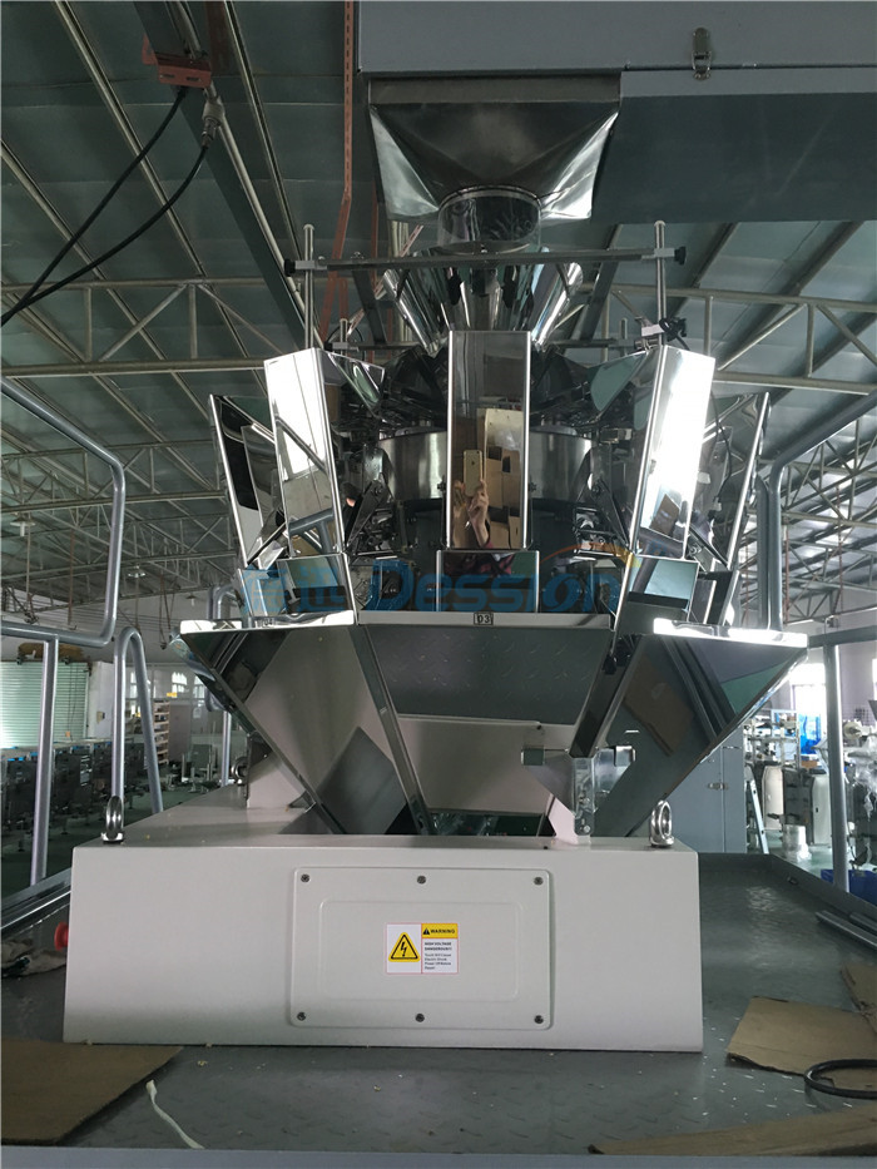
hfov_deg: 48.2
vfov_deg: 61.7
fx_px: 979
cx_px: 438
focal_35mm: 29
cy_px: 584
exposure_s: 1/33
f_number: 2.2
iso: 125
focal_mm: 4.15
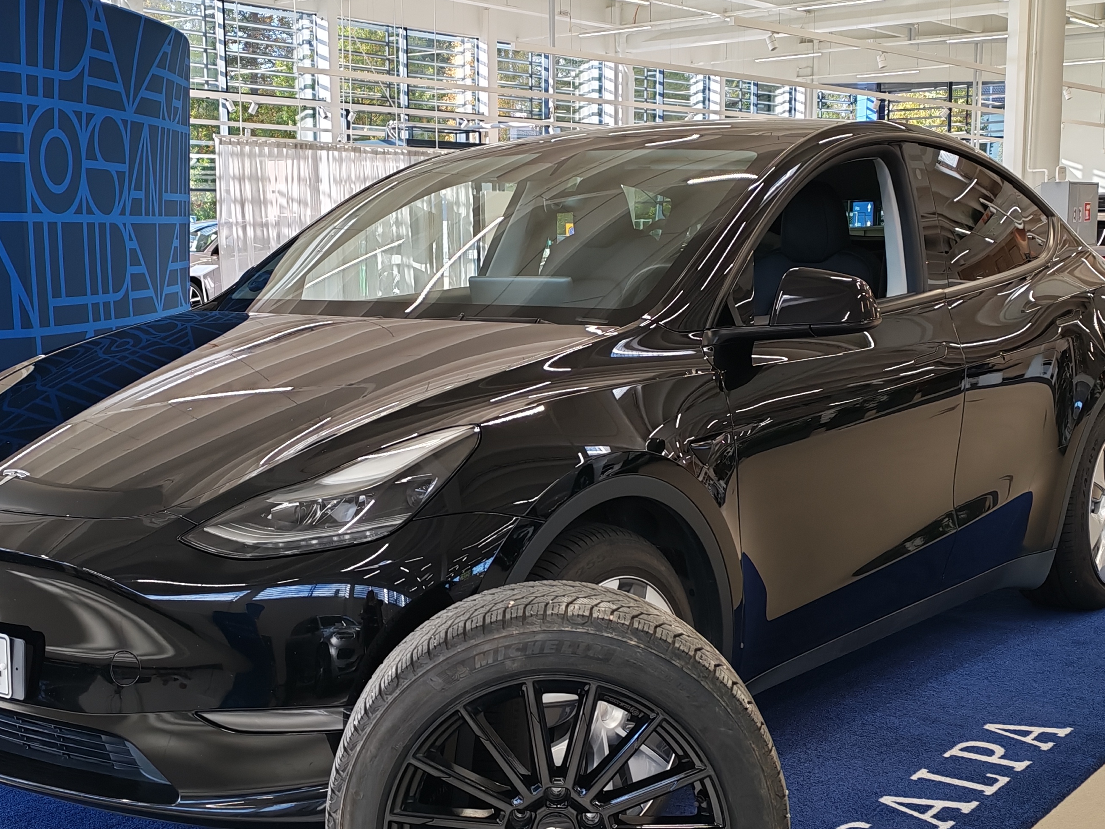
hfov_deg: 36.7
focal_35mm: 52
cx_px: 455
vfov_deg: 28.0
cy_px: 495
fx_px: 1660
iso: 100
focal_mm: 6.12
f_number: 1.9
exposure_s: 1/100
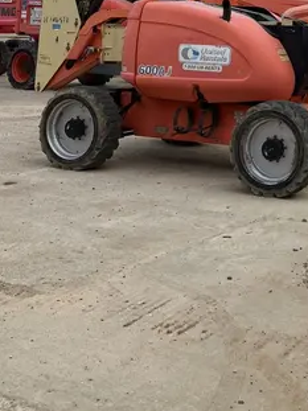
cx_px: 337
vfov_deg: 26.7
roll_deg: -2.2
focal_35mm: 66
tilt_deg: +6.1
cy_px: -57
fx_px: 784
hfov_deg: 21.2
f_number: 1.8
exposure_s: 1/3040
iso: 32
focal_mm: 3.99
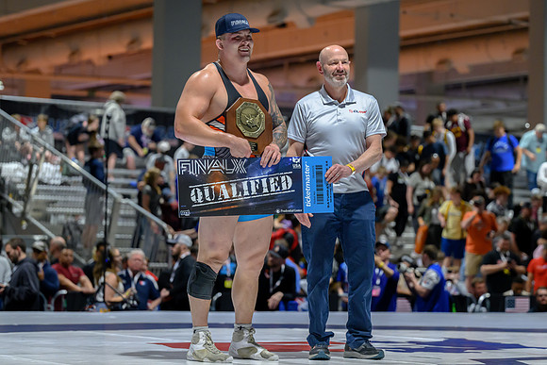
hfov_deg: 18.0
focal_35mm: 114
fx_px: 1731
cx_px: 290
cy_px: 145
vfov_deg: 12.0
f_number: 2.8
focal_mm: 94
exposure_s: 1/250
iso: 2800
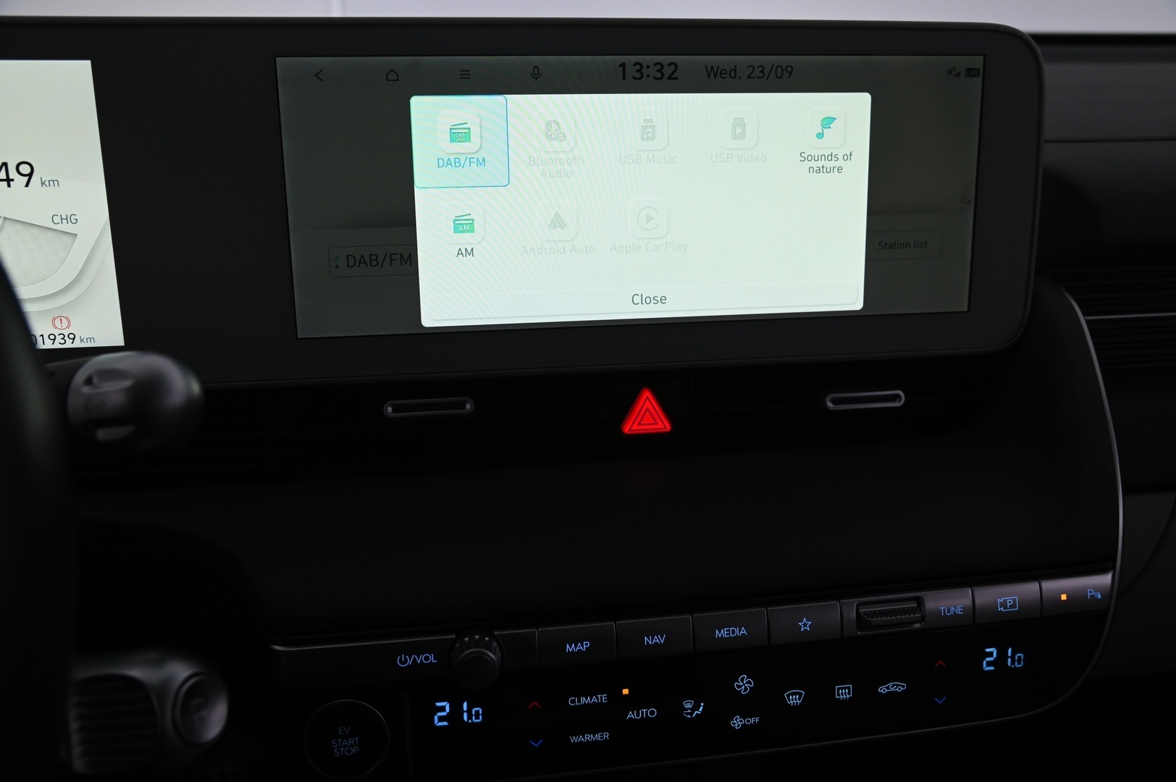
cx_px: 588
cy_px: 391
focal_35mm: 32
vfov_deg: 41.1
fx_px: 1044
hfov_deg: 58.8
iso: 2000
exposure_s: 1/80
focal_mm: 32
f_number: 6.3
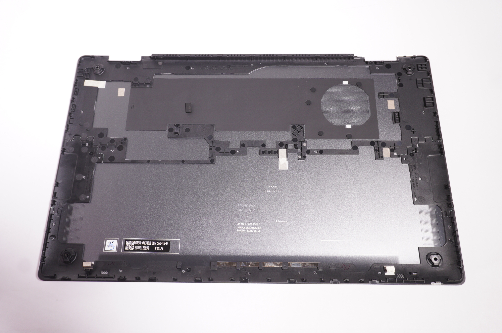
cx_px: 251
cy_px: 166
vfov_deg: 43.5
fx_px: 418
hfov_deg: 62.0
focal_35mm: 30
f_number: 5.6
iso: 200
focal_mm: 20
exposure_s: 1/13
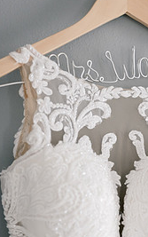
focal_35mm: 86
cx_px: 113
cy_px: 144
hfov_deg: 15.1
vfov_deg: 24.0
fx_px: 555
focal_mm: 50
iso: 1250
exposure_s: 1/40
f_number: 2
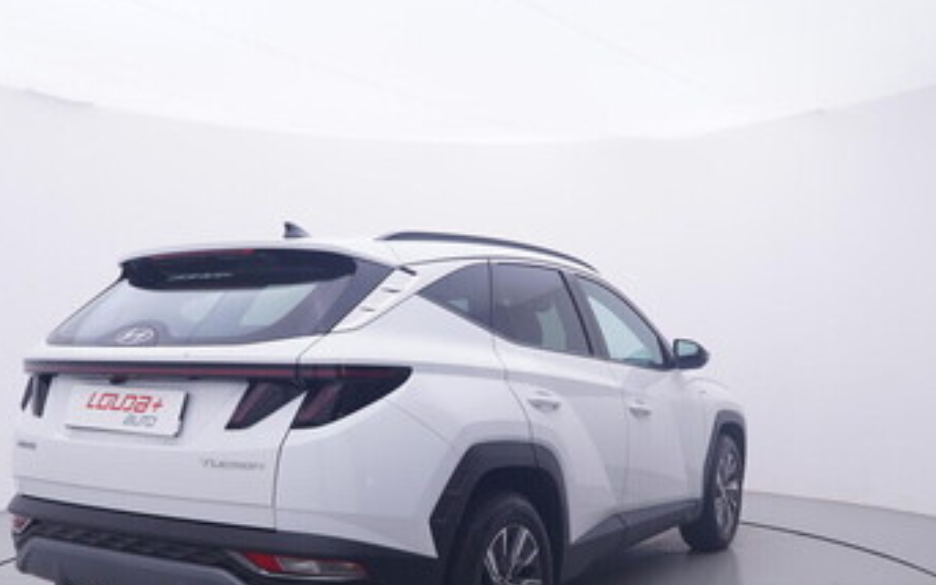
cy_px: 400
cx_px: 472
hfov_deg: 53.0
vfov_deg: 34.2
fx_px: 940
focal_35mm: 37
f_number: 5
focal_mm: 15
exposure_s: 1/80
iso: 200
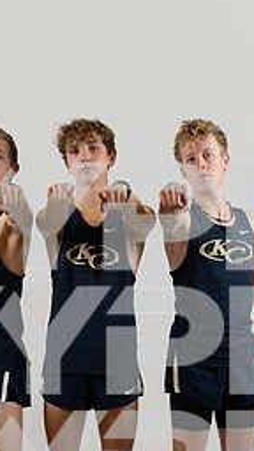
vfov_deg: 29.9
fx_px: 830
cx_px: 86
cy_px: 342
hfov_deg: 17.4
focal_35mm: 69
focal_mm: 37.7
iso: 320
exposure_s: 1/125
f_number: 4
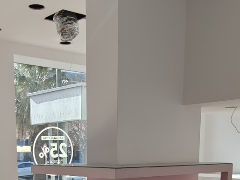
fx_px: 388
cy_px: 224
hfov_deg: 34.1
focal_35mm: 56
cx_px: 86
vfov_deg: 23.5
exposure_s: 1/200
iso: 80
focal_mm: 2.3
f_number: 2
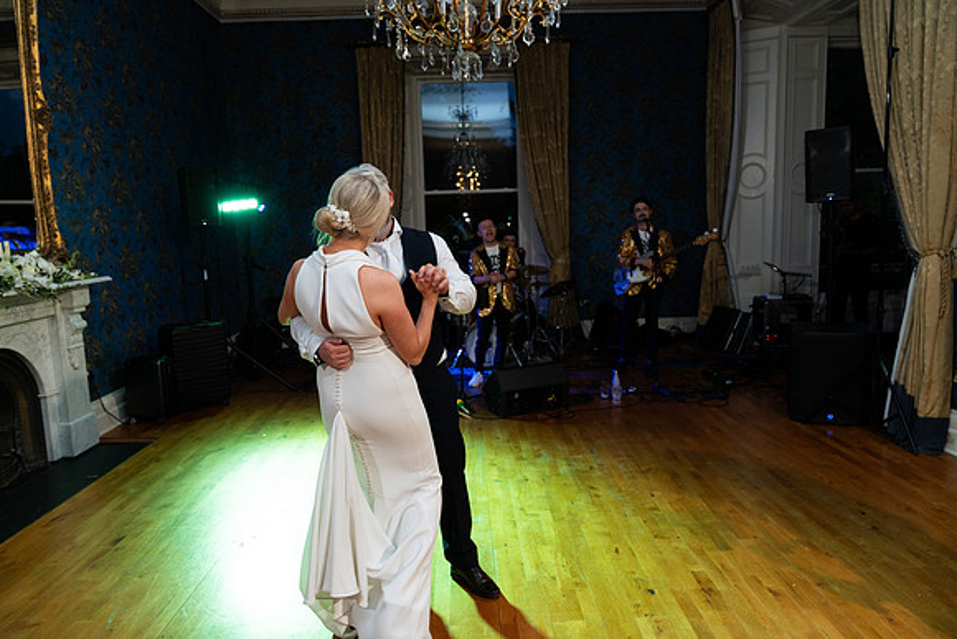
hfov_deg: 73.7
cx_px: 478
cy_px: 320
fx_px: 638
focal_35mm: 24
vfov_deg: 53.2
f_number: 2.8
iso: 1250
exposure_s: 1/160
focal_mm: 24
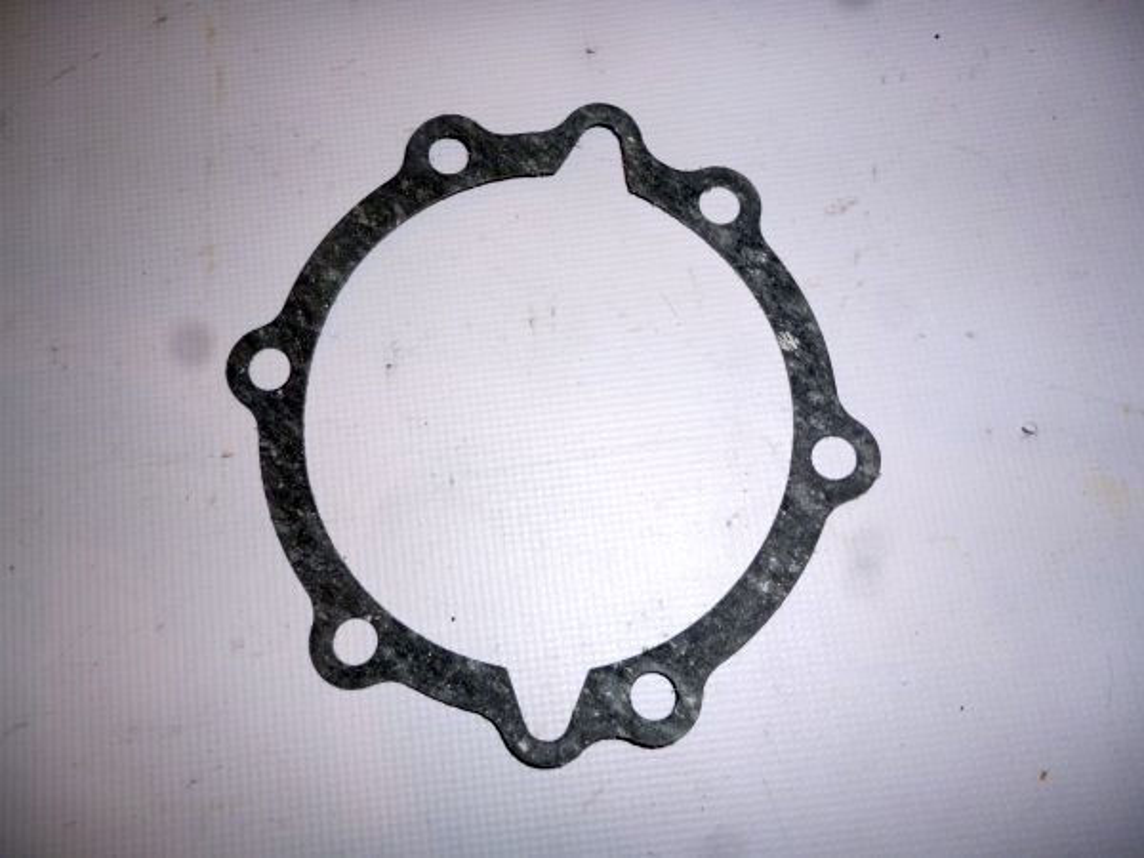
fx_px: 925
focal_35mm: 28
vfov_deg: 49.7
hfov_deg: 63.4
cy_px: 429
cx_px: 572
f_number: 3.1
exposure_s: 1/60
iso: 100
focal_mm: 5
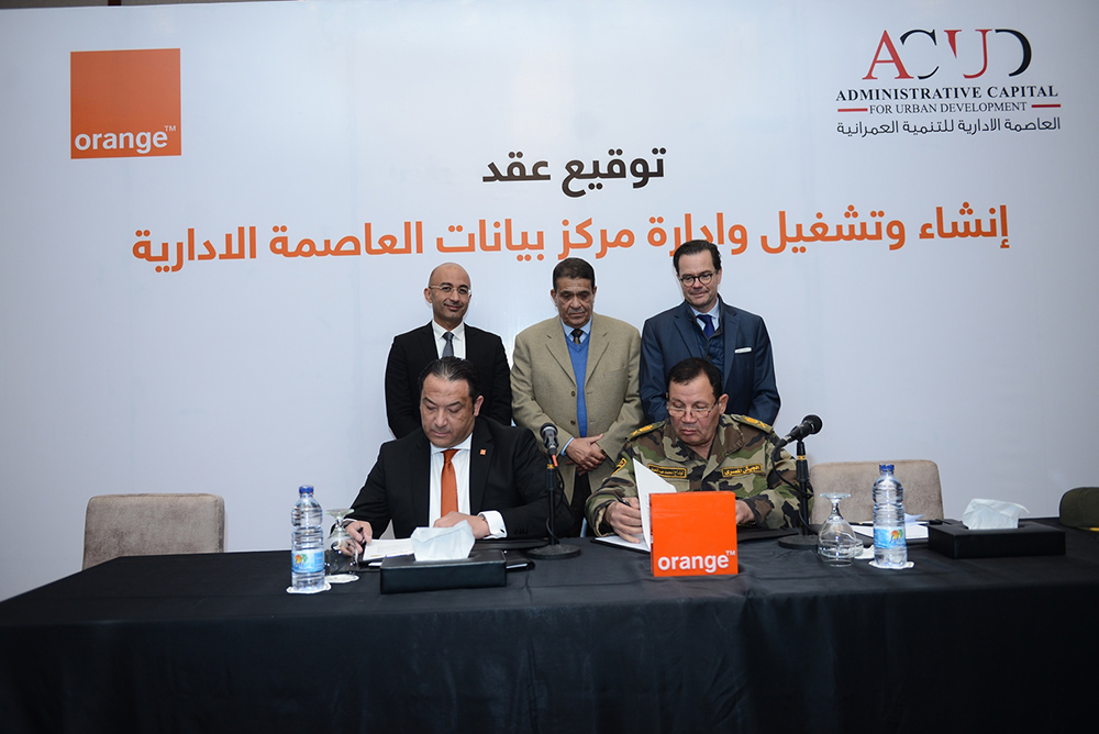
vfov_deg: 45.0
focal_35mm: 29
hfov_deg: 63.6
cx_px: 550
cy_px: 367
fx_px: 886
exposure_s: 1/200
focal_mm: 29
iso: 500
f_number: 2.8
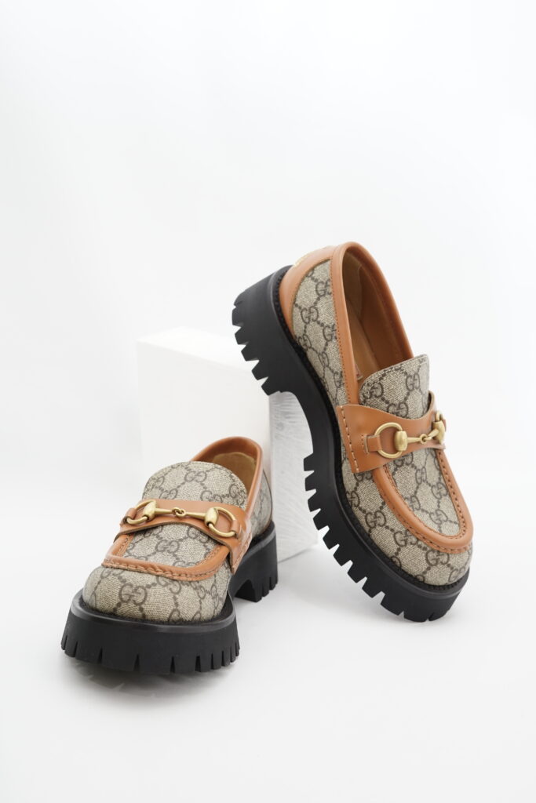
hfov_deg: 27.0
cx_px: 268
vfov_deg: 39.6
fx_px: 1116
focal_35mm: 50
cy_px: 402
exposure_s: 1/13
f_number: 6.3
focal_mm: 50
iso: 800
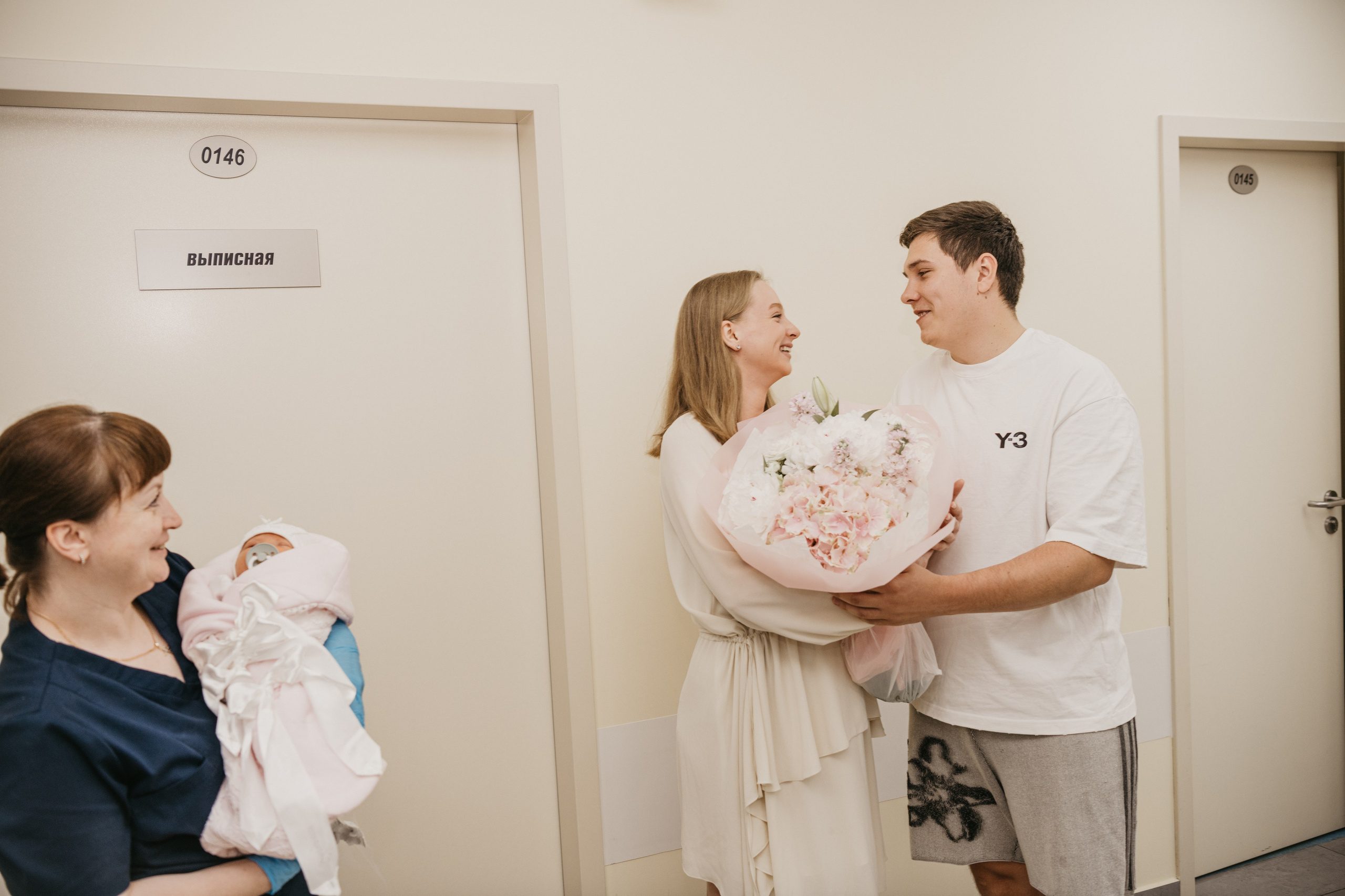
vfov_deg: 41.1
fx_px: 1196
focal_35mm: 32
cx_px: 672
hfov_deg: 58.7
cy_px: 448
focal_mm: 32
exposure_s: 1/160
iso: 320
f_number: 4
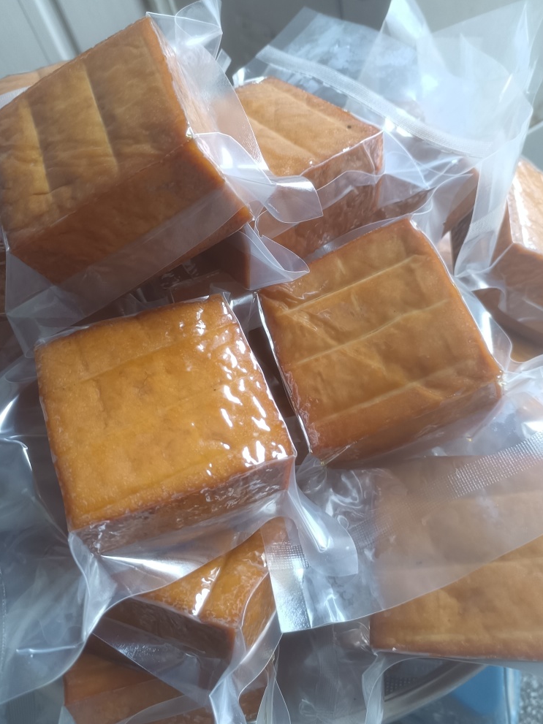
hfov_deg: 49.7
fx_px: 586
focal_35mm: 28
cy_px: 366
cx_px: 288
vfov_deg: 63.4
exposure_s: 1/33.3
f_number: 1.8
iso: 332
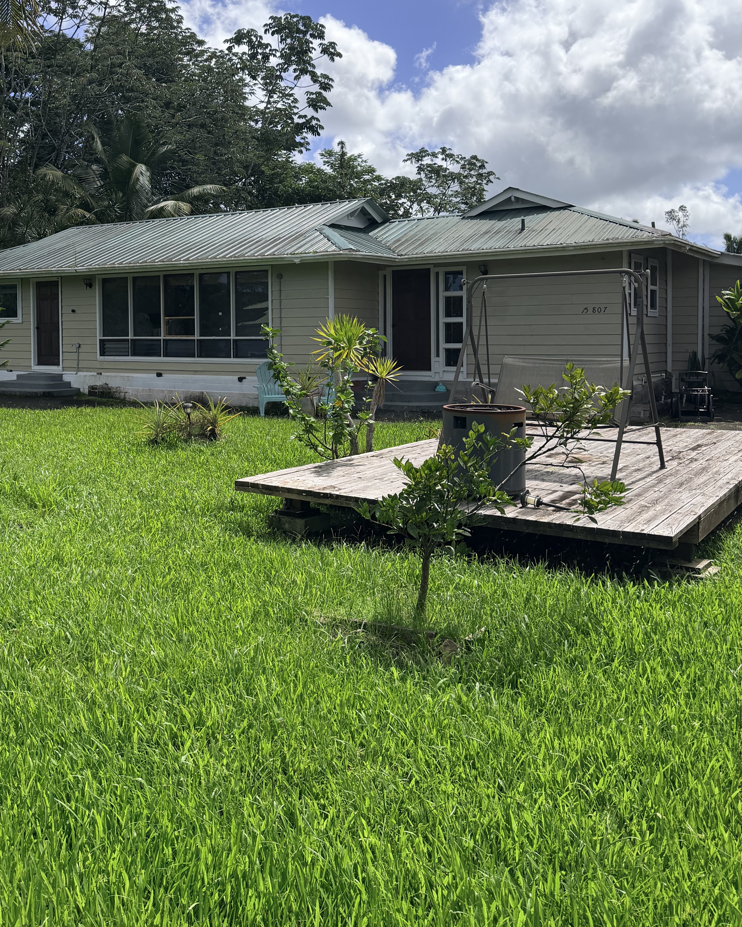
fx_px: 906
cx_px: 280
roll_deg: -0.1
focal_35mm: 33
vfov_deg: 53.6
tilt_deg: -1.3
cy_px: 347
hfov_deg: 44.2
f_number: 1.78
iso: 100
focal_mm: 6.76
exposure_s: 1/8130
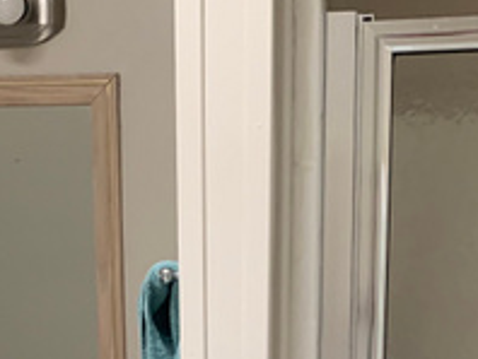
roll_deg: +0.2
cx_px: 241
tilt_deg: -13.2
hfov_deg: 23.3
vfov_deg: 15.9
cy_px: 569
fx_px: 1161
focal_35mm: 84
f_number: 1.8
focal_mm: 4.25
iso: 160
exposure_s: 1/60
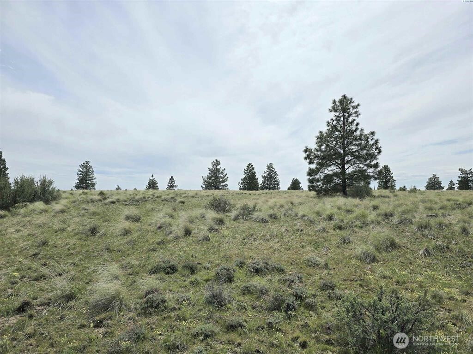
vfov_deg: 58.9
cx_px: 236
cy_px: 177
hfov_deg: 73.9
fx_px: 314
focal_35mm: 23
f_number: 1.7
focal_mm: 6.3
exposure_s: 1/2000
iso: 12
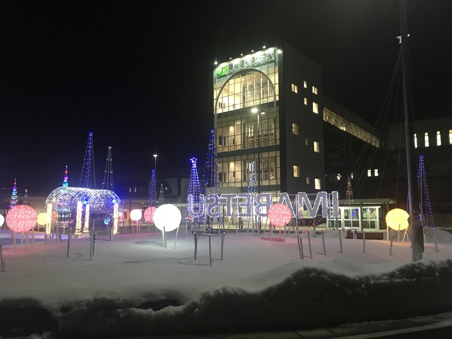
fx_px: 379
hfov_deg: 61.7
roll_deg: +0.2
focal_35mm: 29
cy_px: 170
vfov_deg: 48.2
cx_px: 226
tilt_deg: +8.8
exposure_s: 1/20
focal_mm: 4.15
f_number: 2.2
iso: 200
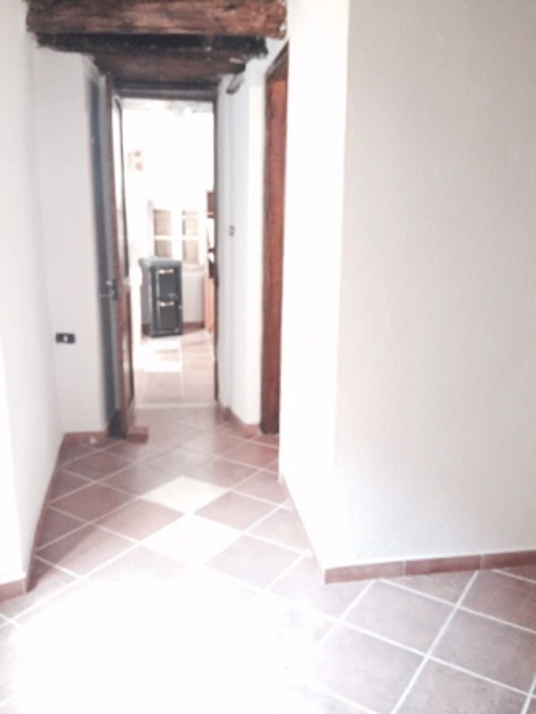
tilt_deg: -12.5
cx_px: 268
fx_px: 599
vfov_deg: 61.7
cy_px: 357
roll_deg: +0.8
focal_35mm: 29
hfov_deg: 48.2
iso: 250
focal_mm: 4.15
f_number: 2.2
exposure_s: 1/24
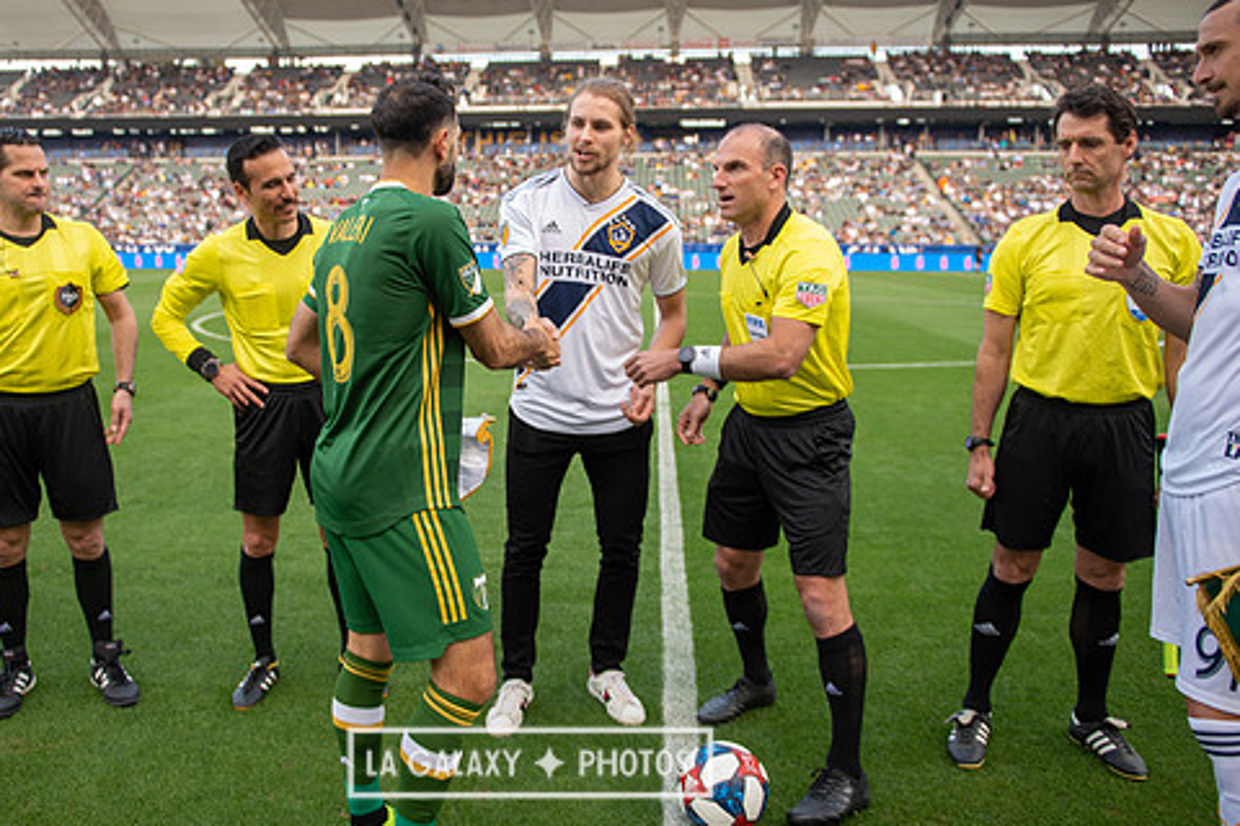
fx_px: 999
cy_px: 376
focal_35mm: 29
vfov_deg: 44.9
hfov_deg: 63.4
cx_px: 530
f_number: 2.8
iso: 400
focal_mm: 24
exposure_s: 1/320
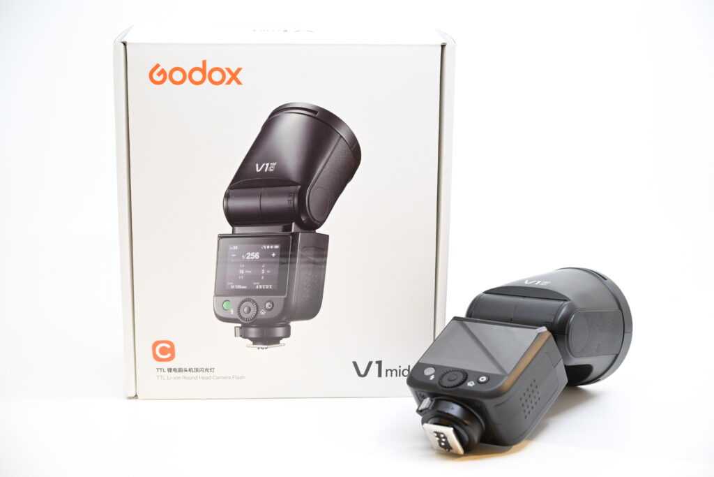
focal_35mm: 69
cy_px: 238
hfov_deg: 29.2
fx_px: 1369
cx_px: 357
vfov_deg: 19.7
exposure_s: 1/500
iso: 3200
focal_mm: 69
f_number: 6.3
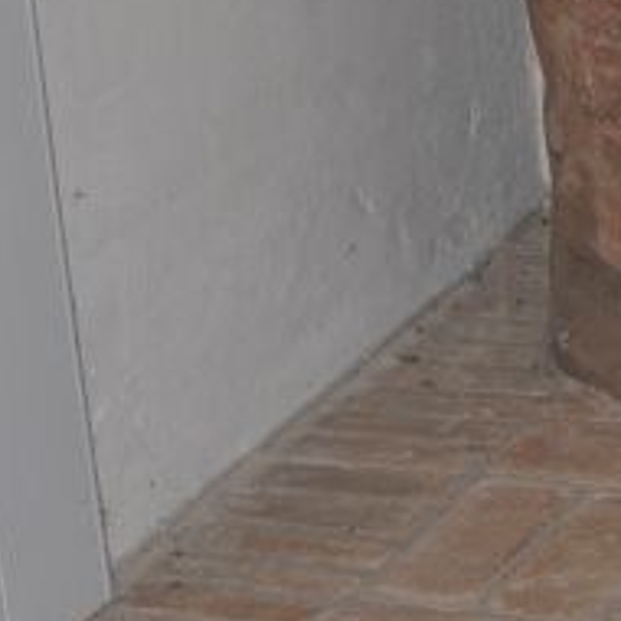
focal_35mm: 125
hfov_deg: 12.6
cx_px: 1144
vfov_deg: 13.4
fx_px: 2537
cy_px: -226
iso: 800
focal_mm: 35
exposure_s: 1/60
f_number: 7.1
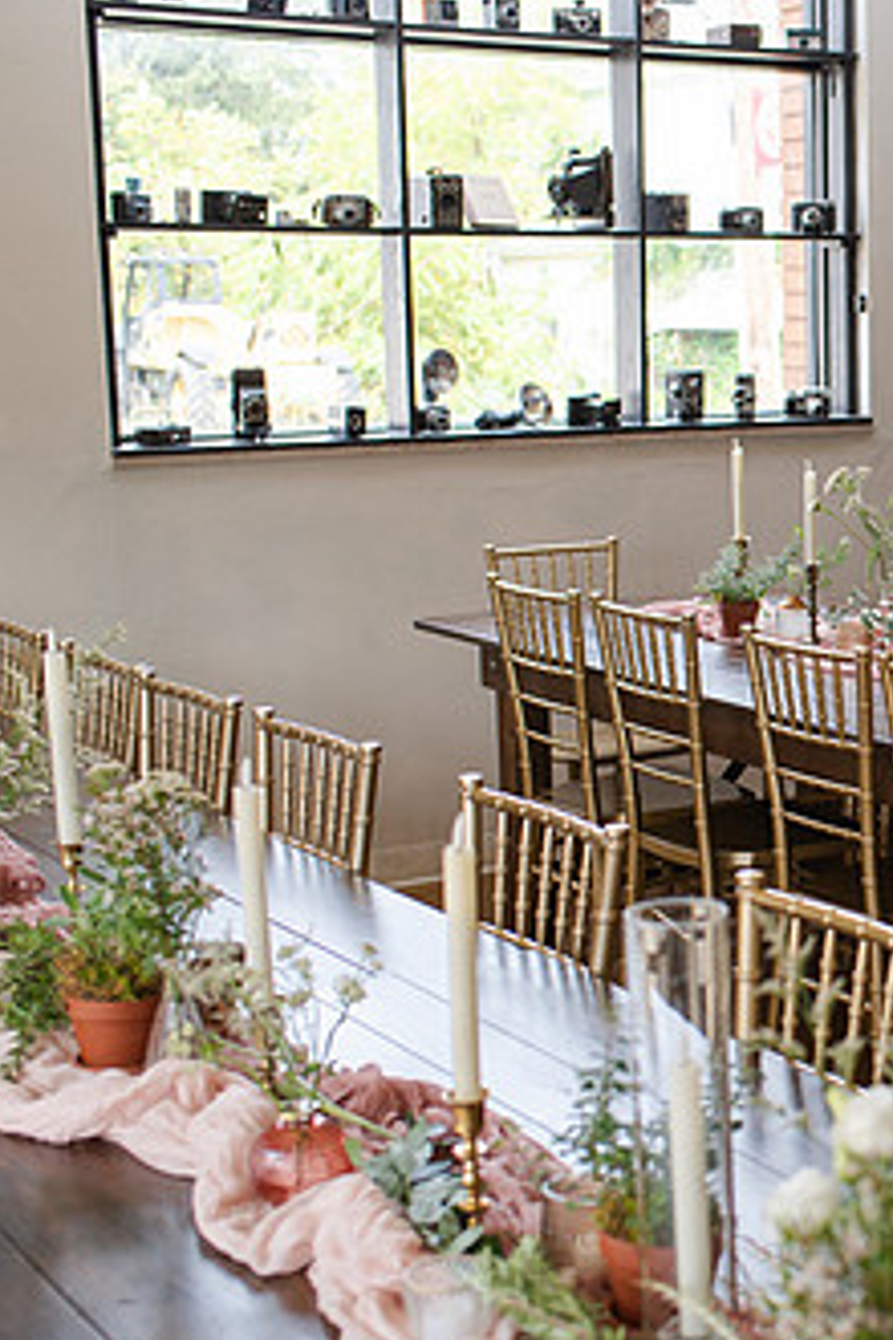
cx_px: 1043
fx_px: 2344
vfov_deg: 31.9
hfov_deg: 20.3
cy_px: 719
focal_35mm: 63
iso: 280
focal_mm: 35
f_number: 3.5
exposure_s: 1/250
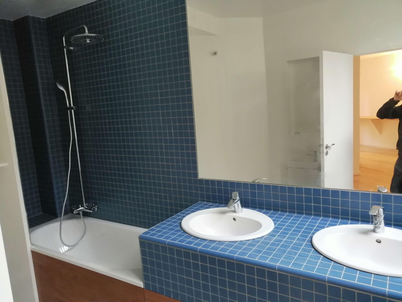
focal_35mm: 27
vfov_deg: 51.4
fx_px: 314
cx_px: 201
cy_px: 151
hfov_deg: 65.3
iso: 400
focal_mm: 3.88
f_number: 1.8
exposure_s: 1/25
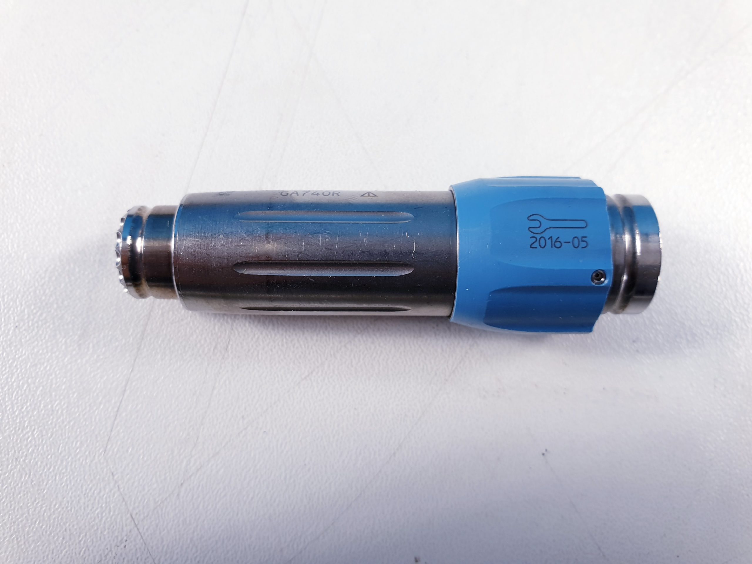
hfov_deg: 67.3
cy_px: 282
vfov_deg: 53.1
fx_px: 565
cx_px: 376
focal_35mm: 26
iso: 80
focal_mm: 4.3
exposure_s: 1/50
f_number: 2.4
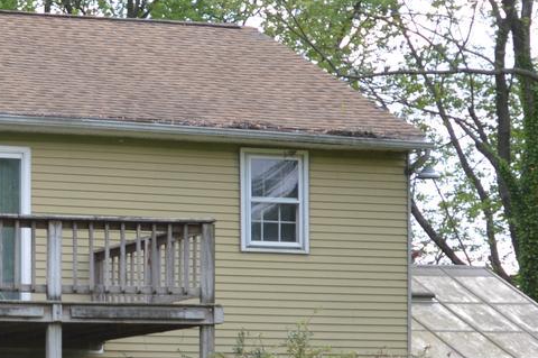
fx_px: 1911
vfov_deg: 10.6
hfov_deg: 15.4
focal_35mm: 128
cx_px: -117
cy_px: 396
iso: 110
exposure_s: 1/125
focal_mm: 20
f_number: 5.6
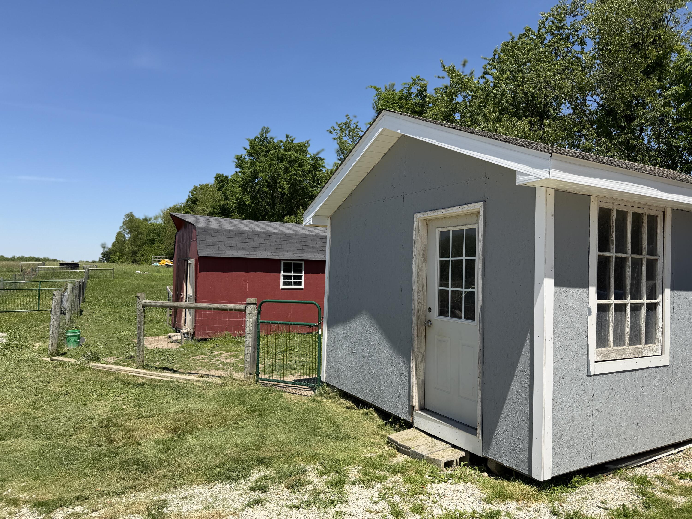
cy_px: 260
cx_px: 346
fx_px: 480
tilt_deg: +3.6
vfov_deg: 56.8
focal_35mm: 24
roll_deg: -3.6
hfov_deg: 71.6
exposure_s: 1/4673
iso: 80
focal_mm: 6.76
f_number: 1.78
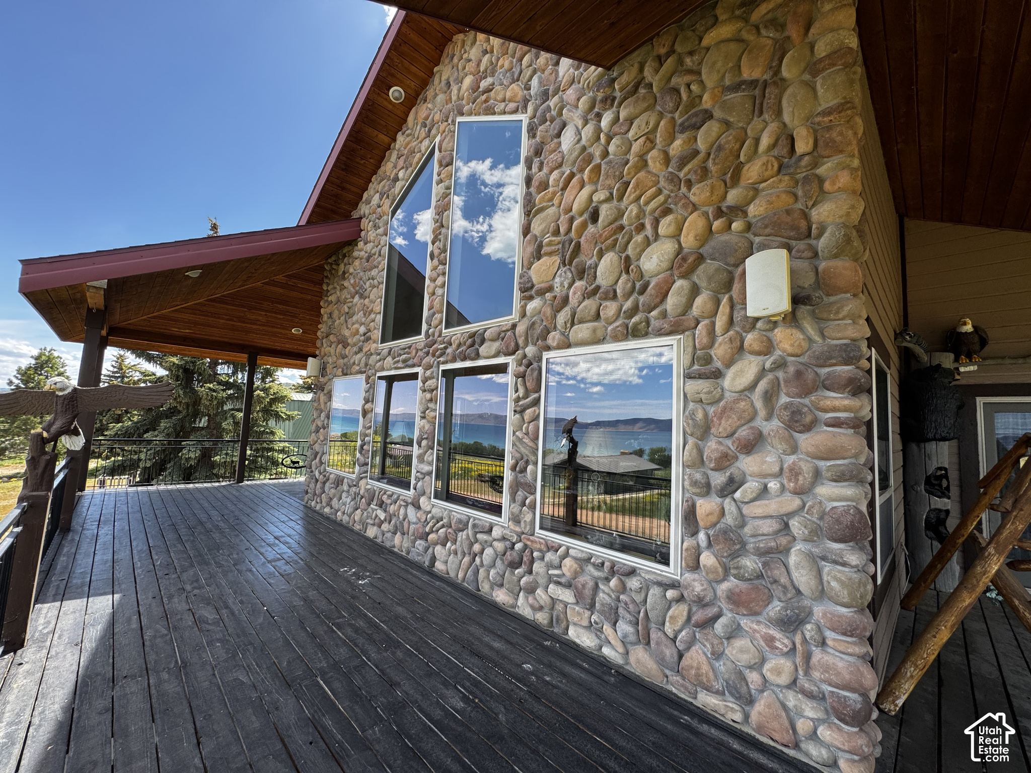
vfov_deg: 85.7
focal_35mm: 14
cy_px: 386
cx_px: 516
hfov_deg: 102.1
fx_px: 417
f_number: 2.2
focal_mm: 2.22
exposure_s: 1/373
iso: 40
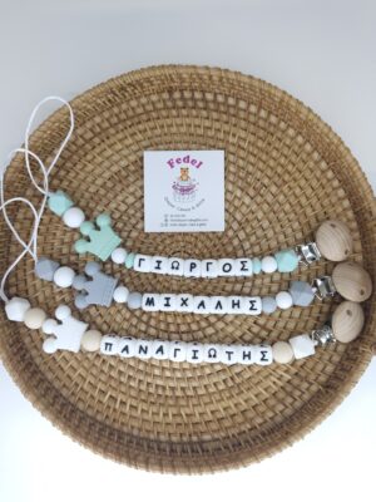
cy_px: 251
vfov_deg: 73.9
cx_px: 188
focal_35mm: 23
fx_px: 333
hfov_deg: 58.9
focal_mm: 5.54
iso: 64
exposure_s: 1/50
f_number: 1.8
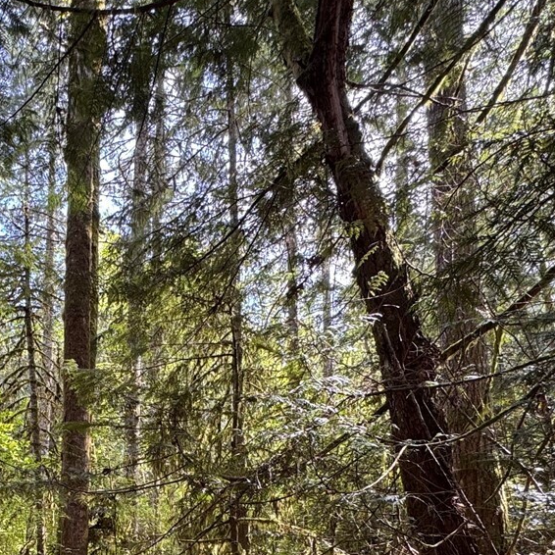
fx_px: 635
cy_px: 513
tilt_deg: +4.8
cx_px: 36
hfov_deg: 42.5
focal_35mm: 35
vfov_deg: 42.7
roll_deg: -1.3
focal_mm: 2.22
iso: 80
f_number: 2.2
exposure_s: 1/99
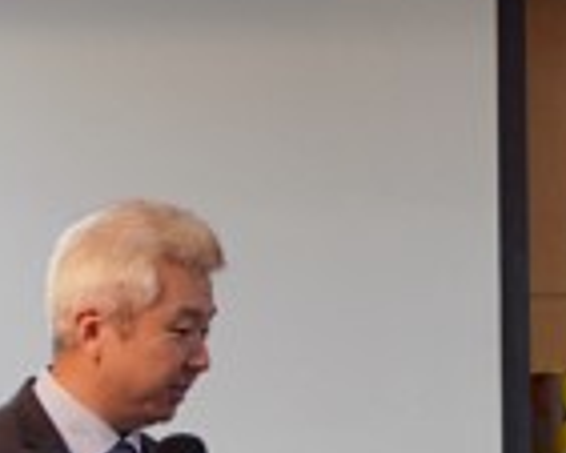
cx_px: -104
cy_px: 437
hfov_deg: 4.1
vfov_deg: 3.3
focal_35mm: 466
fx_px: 7812
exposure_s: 1/160
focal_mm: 78
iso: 640
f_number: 4
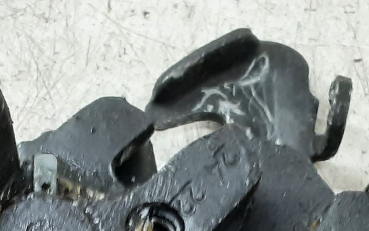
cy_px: 259
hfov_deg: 20.2
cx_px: 190
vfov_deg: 12.5
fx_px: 1036
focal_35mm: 103
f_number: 1.9
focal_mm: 2.91
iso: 160
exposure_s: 1/33
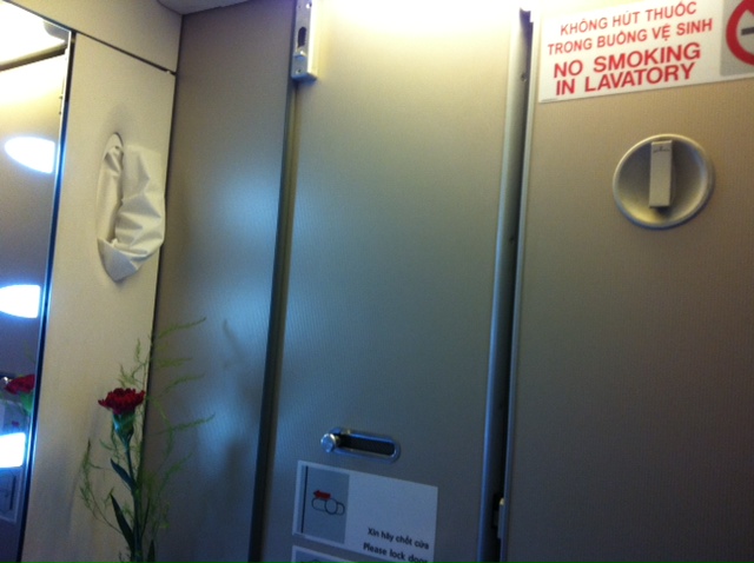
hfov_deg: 52.7
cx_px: 377
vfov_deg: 40.6
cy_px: 282
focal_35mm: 35
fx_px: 761
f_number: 2.8
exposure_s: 1/15
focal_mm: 3.85
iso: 125
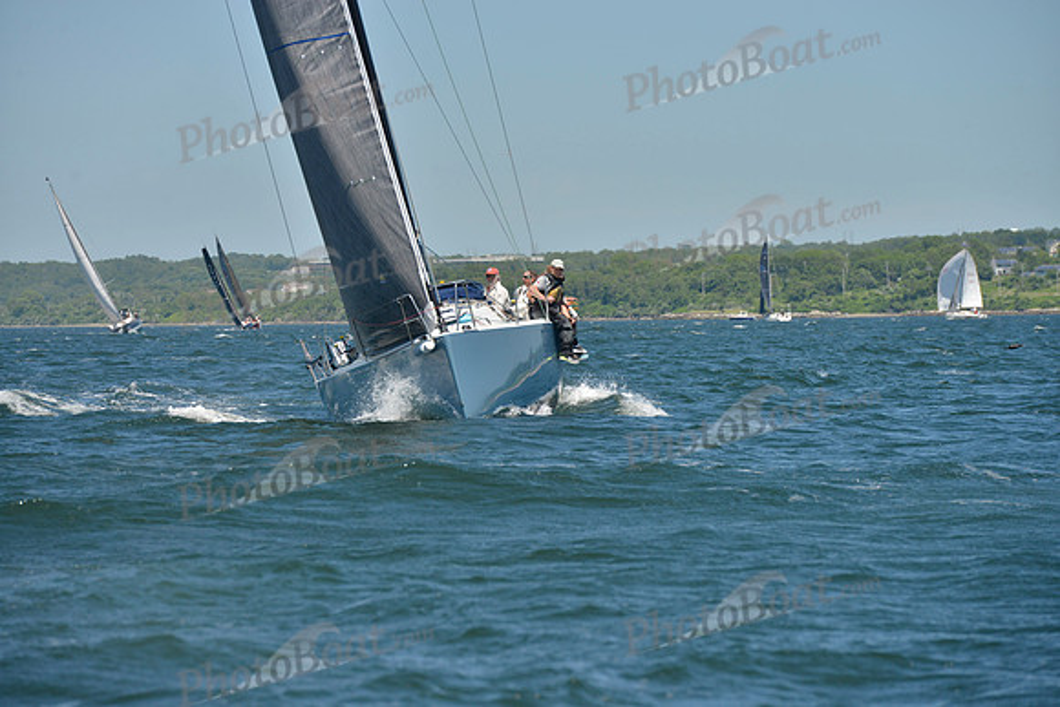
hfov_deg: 10.3
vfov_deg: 6.9
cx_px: 530
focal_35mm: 200
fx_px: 5890
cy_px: 354
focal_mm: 200
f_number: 8
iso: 280
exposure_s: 1/1250
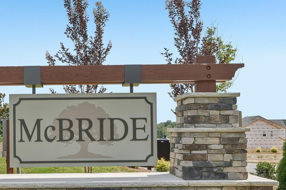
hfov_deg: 41.0
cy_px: 131
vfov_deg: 28.4
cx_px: 82
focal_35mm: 47
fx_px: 373
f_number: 8
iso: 100
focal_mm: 20
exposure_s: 1/90
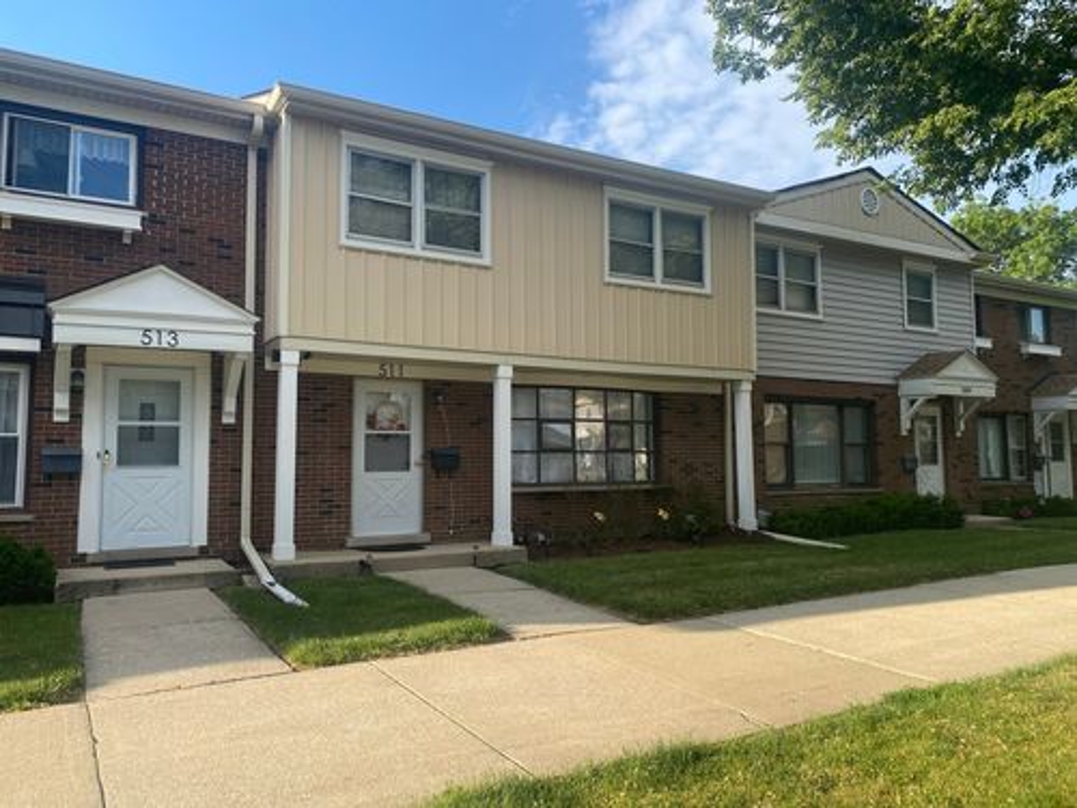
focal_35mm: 26
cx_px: 538
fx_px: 809
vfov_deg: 53.1
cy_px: 404
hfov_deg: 67.3
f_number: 1.8
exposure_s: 1/1330
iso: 32
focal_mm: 4.25
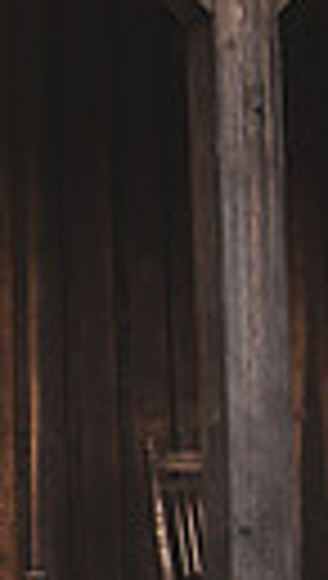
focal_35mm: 171
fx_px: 2632
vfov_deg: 12.6
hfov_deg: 6.3
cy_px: 217
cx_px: -801
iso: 100
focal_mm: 35
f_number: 2.8
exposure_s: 1/125
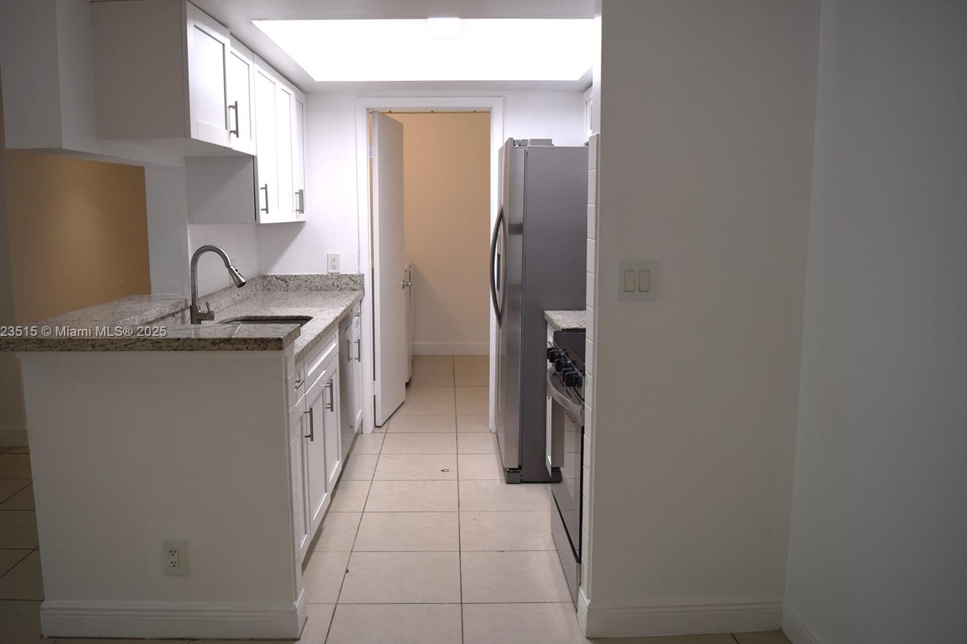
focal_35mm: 28
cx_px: 468
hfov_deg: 65.5
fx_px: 752
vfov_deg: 46.4
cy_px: 333
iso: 400
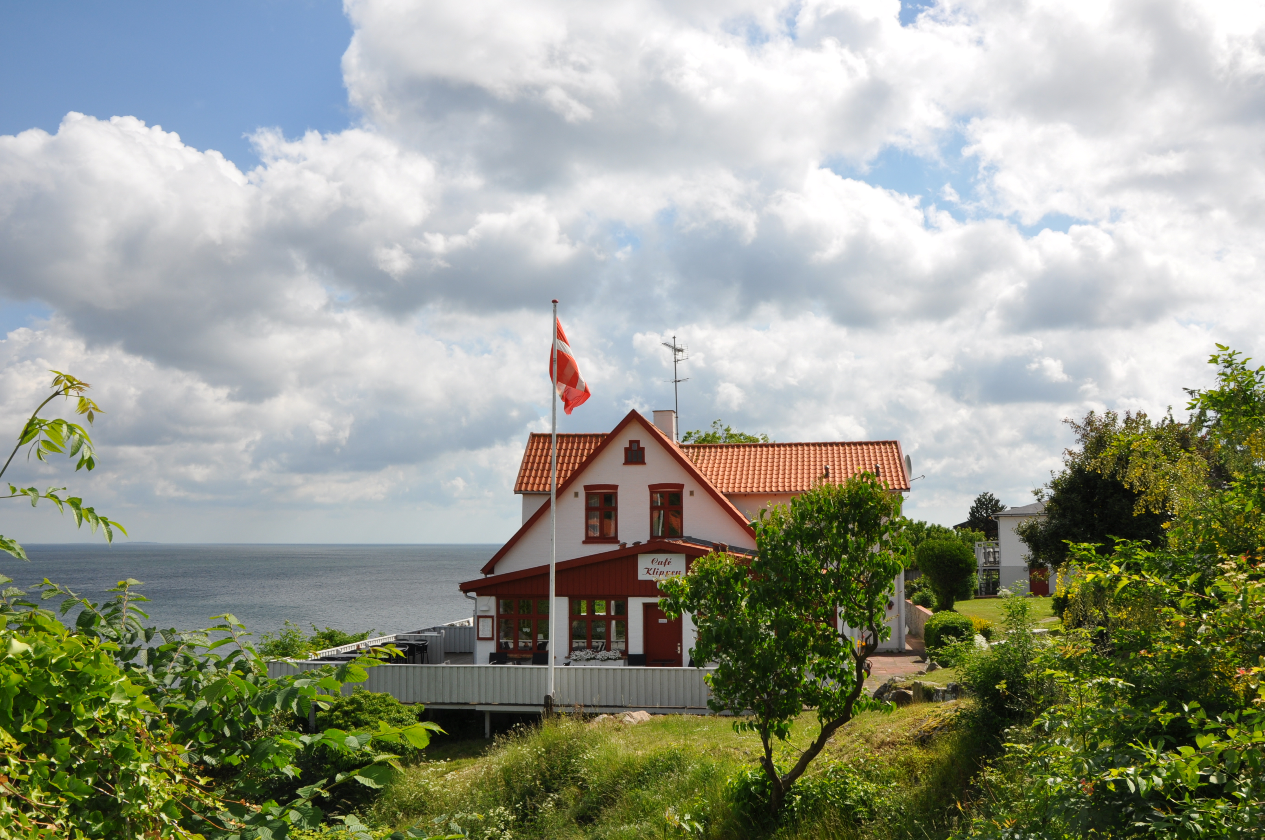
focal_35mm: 32
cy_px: 420
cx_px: 632
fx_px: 1106
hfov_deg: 59.6
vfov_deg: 41.6
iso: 200
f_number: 16
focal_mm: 21
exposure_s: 1/200
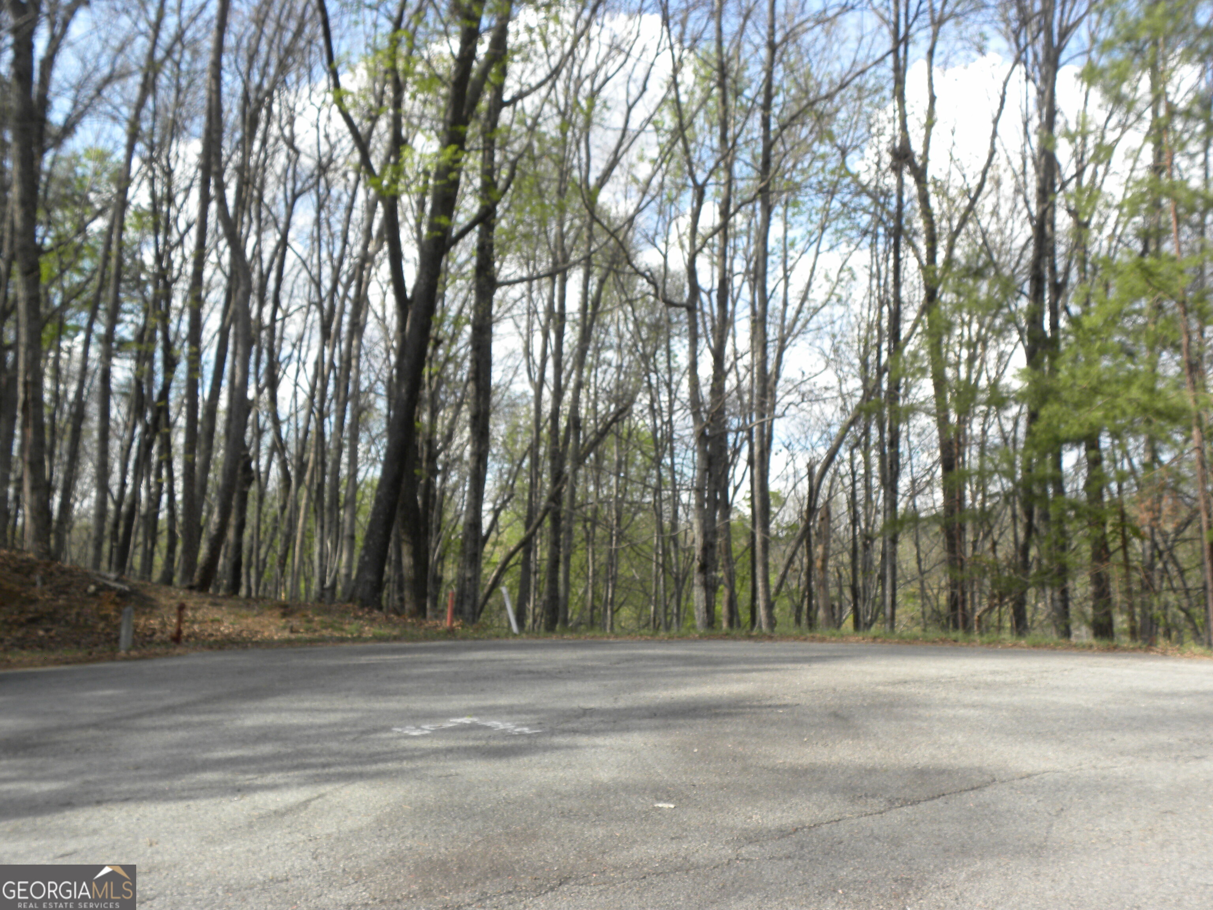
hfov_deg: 41.2
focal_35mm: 46
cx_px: 606
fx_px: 1612
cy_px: 455
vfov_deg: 31.5
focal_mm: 8.2
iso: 64
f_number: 4.5
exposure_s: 1/166
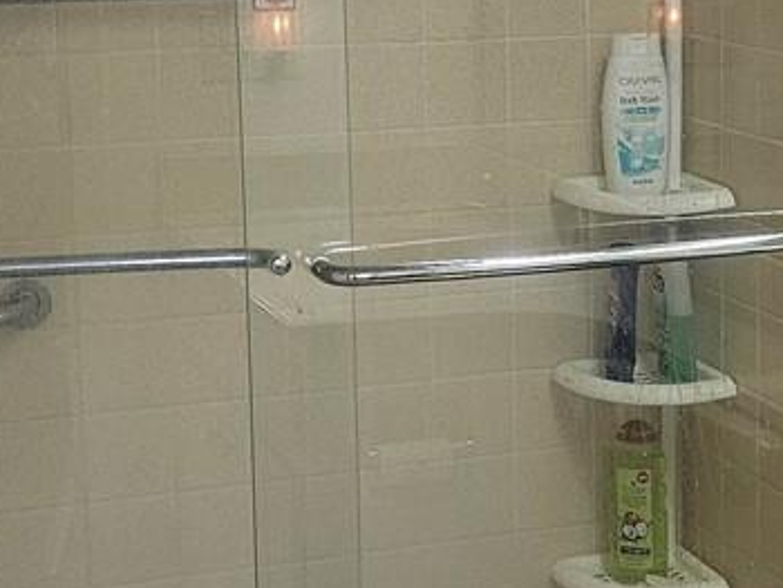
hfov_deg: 18.3
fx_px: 2377
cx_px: 736
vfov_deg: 14.1
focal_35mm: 105
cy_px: 224
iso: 80
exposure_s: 1/120
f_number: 1.7
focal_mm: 6.3
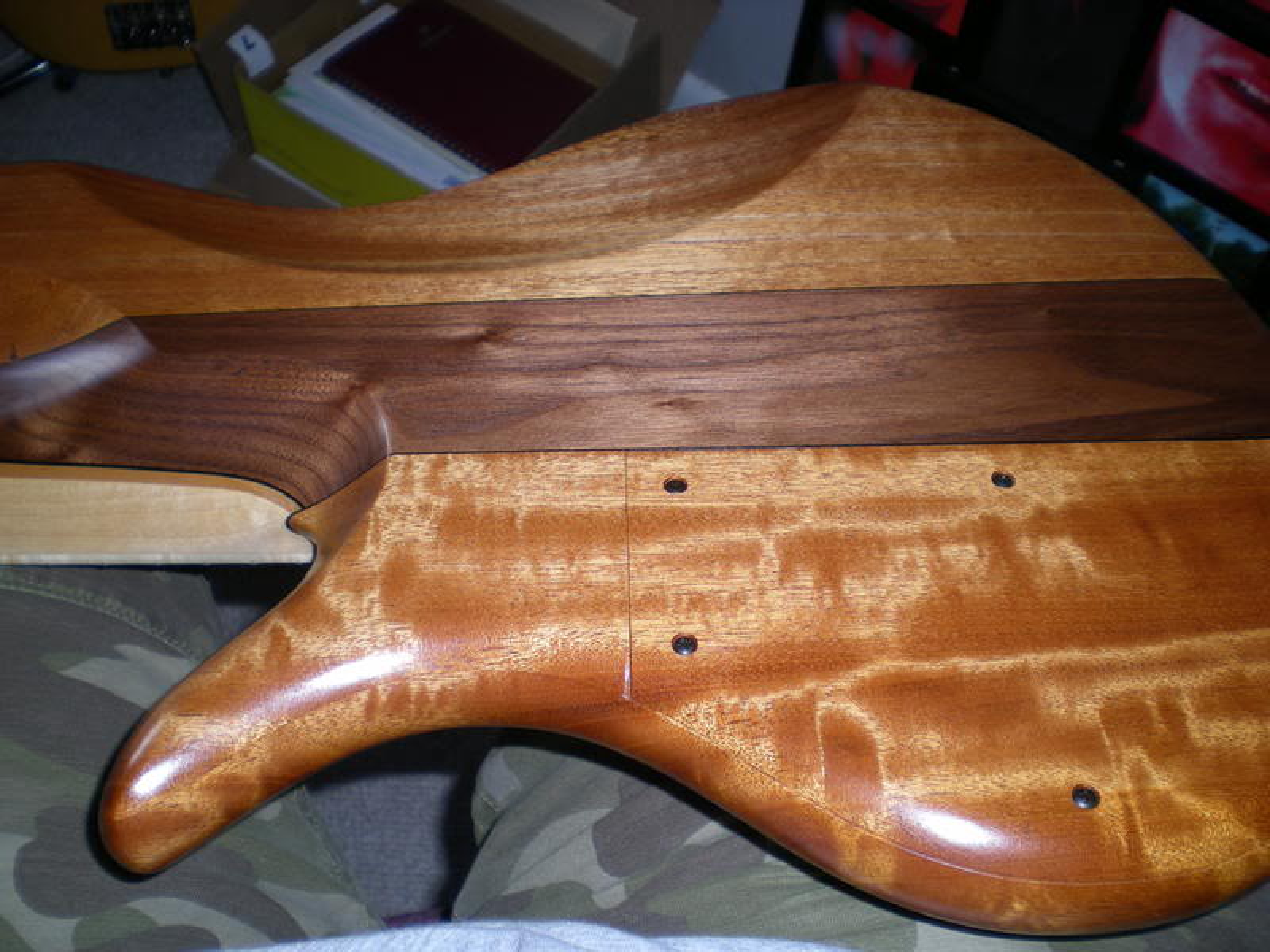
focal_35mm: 38
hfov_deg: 49.0
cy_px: 476
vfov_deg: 37.7
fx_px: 1394
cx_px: 635
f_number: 3.1
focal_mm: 6.3
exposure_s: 1/60
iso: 50
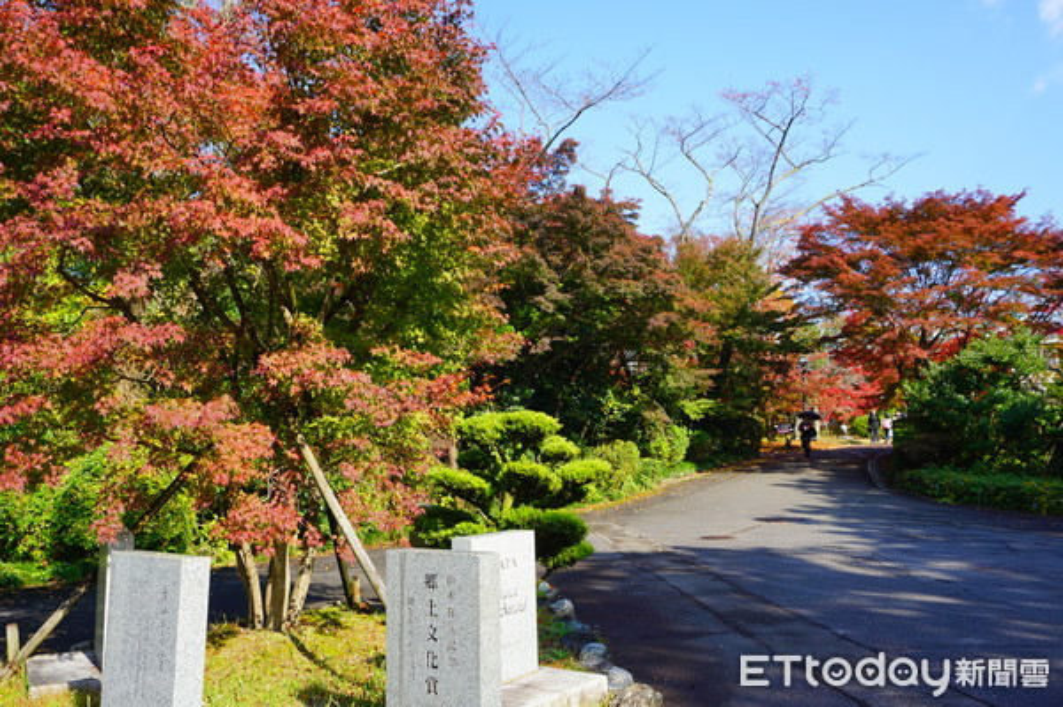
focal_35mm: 32
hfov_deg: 59.5
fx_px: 929
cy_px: 354
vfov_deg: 41.6
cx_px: 532
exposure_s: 1/100
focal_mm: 21
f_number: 9
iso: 100
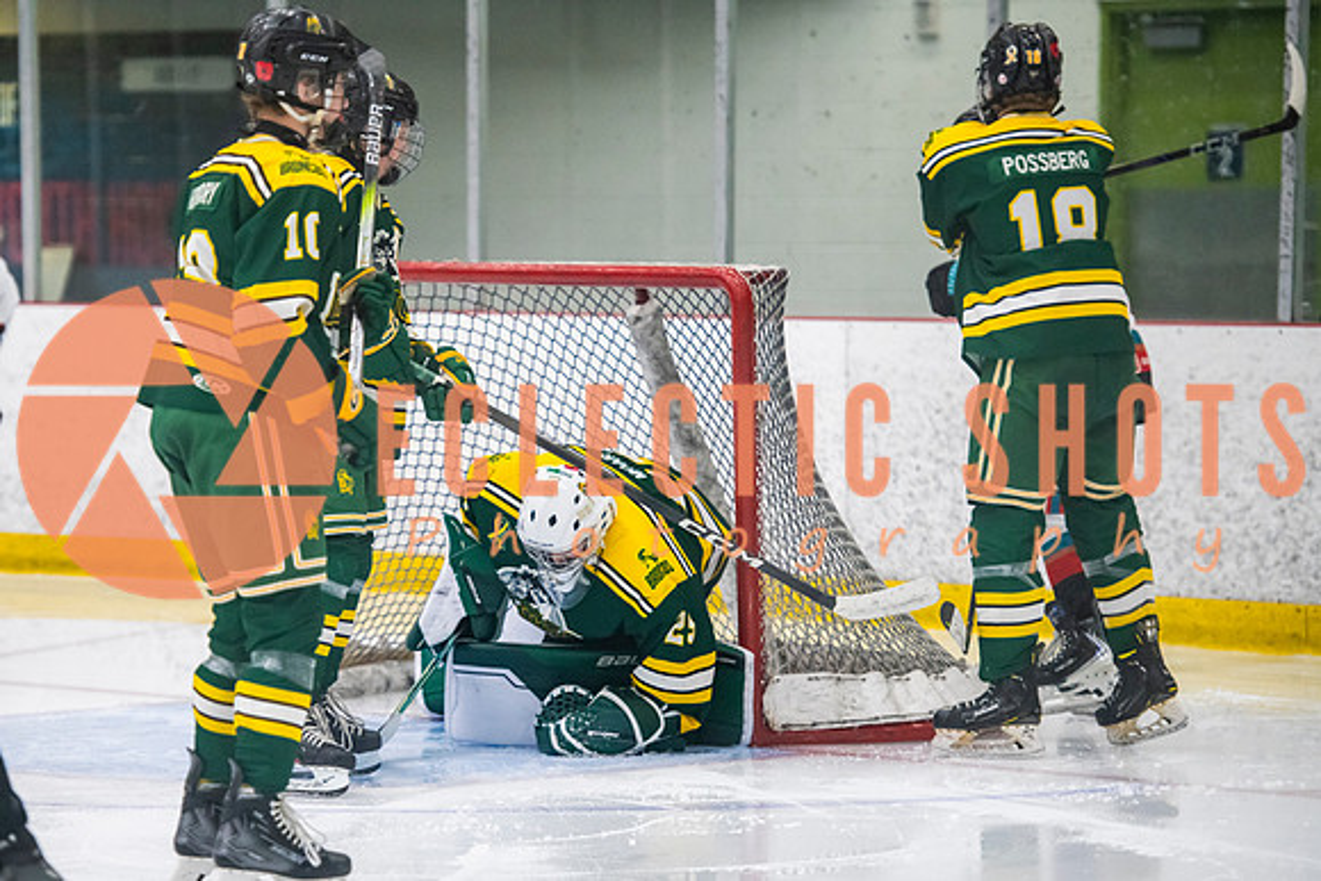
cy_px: 540
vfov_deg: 7.7
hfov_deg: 11.4
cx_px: 525
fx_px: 6587
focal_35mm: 179
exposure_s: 1/640
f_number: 3.2
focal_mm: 145
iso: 2500
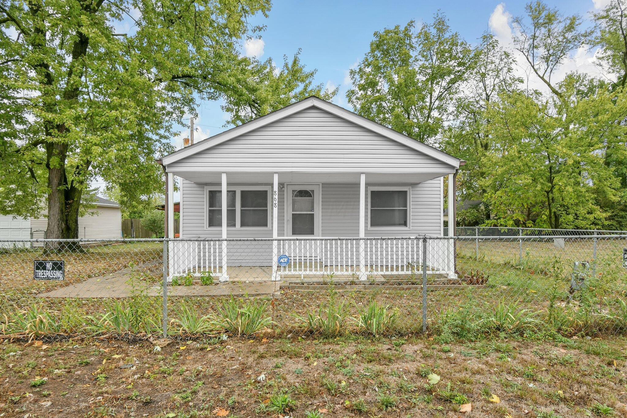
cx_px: 314
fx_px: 366
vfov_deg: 59.5
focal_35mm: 21
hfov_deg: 81.2
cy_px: 209
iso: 640
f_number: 7.1
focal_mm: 14
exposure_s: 1/400
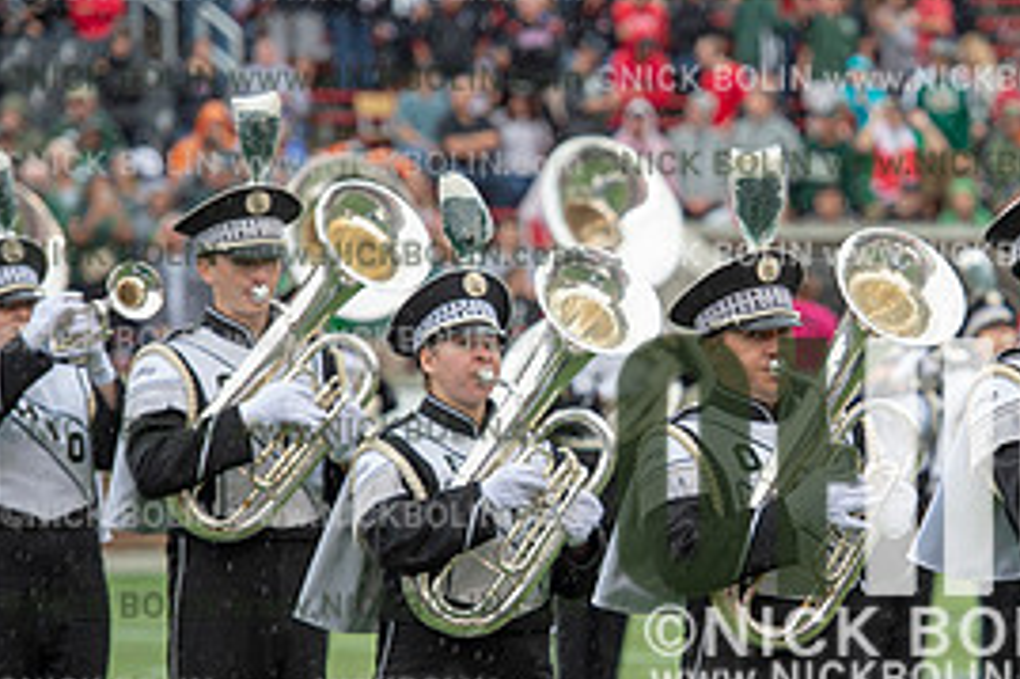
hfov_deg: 6.0
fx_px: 9769
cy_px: 516
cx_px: 883
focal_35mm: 345
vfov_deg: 4.0
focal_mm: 160
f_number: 4
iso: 400
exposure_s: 1/500
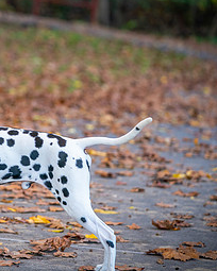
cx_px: -41
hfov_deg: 6.1
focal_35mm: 252
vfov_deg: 7.7
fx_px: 2023
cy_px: 106
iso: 1000
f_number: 2.8
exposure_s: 1/400
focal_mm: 118
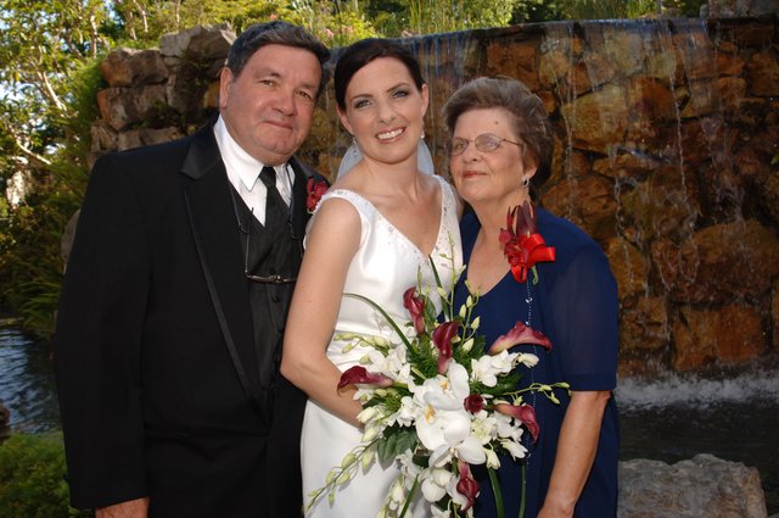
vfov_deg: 31.8
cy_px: 259
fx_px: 908
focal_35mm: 42
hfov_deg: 46.5
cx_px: 390
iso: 400
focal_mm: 28
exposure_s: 1/250
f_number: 8
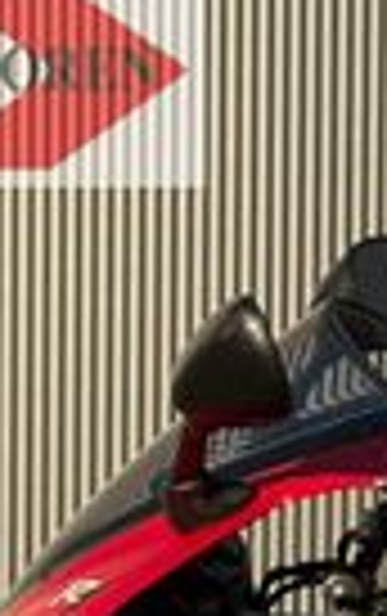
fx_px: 4004
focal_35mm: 238
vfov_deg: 8.6
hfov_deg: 5.3
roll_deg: -1.8
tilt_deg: -3.3
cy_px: 967
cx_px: 990
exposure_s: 1/3704
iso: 64
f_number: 1.78
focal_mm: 6.76
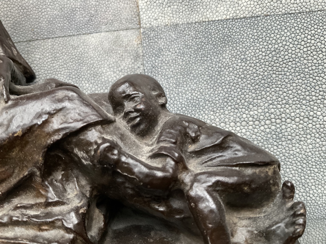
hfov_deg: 61.7
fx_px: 273
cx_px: 163
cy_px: 122
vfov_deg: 48.2
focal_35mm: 29
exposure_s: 1/40
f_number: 1.8
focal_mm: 3
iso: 250
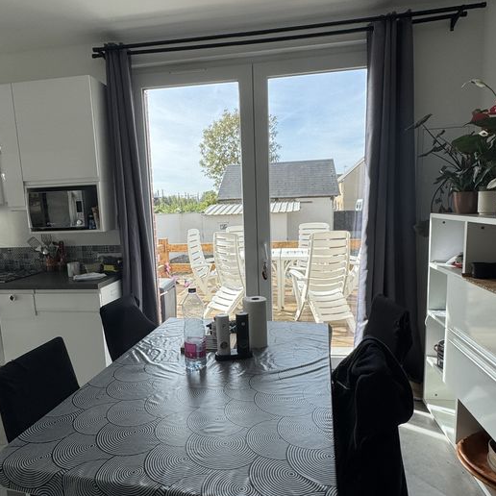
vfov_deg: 65.0
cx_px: 222
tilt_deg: -7.7
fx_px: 389
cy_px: 263
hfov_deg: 64.9
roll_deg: +3.0
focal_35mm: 24
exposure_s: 1/600
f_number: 2.2
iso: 40
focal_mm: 2.22
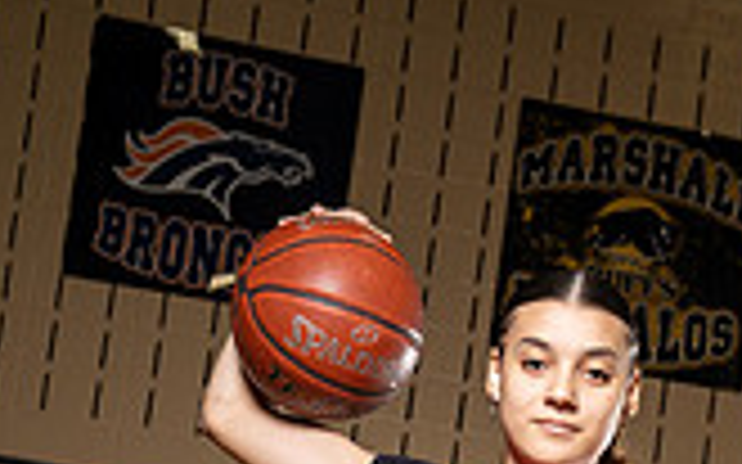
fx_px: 1799
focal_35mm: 89
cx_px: 549
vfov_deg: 12.5
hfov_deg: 23.1
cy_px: 991
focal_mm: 32
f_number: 5.6
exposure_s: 1/250
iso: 400
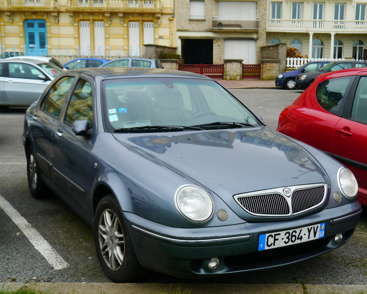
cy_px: 147
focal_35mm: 40
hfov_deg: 45.8
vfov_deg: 37.3
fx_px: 434
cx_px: 191
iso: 160
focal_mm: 19
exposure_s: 1/125
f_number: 4.5
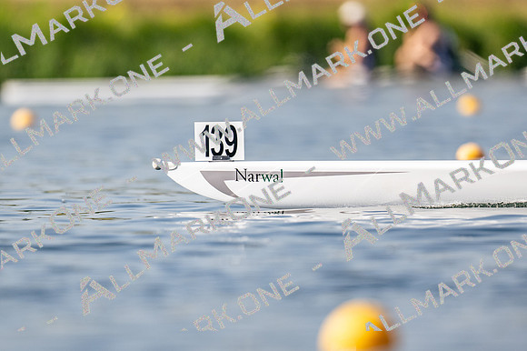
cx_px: 264
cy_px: 176
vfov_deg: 1.5
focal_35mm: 900
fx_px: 13167
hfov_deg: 2.3
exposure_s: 1/2500
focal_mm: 600
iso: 125
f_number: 4
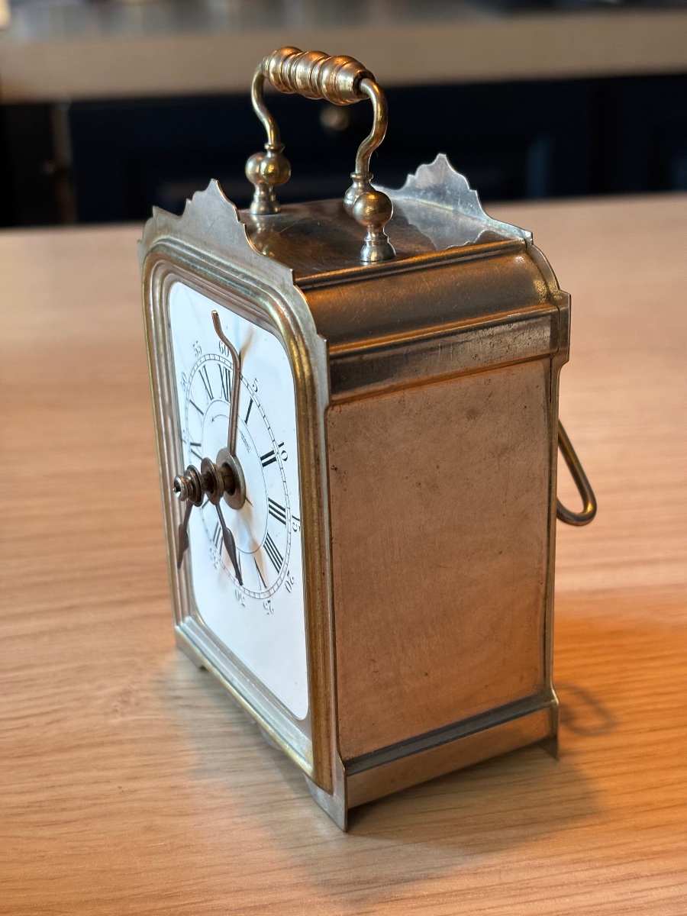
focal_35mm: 52
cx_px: 344
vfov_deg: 36.8
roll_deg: +0.9
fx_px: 1376
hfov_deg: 28.0
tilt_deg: -22.9
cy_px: 458
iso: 160
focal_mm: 5.96
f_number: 1.6
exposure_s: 1/50
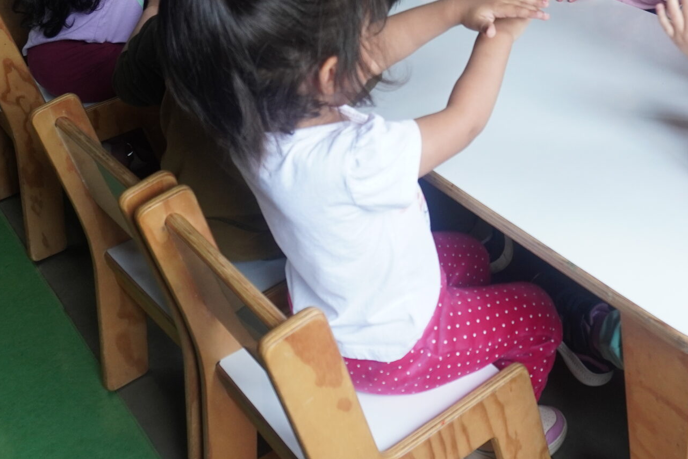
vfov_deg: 27.5
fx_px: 917
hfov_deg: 39.9
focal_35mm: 48
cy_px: 88
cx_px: 520
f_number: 4
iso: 500
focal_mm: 16
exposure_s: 1/160
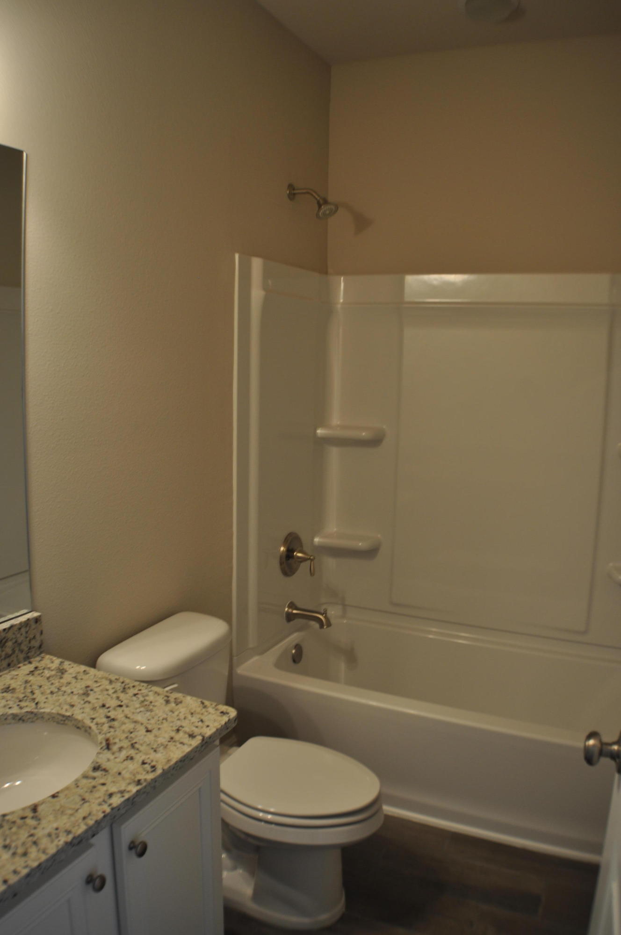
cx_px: 310
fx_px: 934
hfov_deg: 36.8
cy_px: 468
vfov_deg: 53.2
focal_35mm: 36
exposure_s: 1/13
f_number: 4
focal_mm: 24
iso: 200
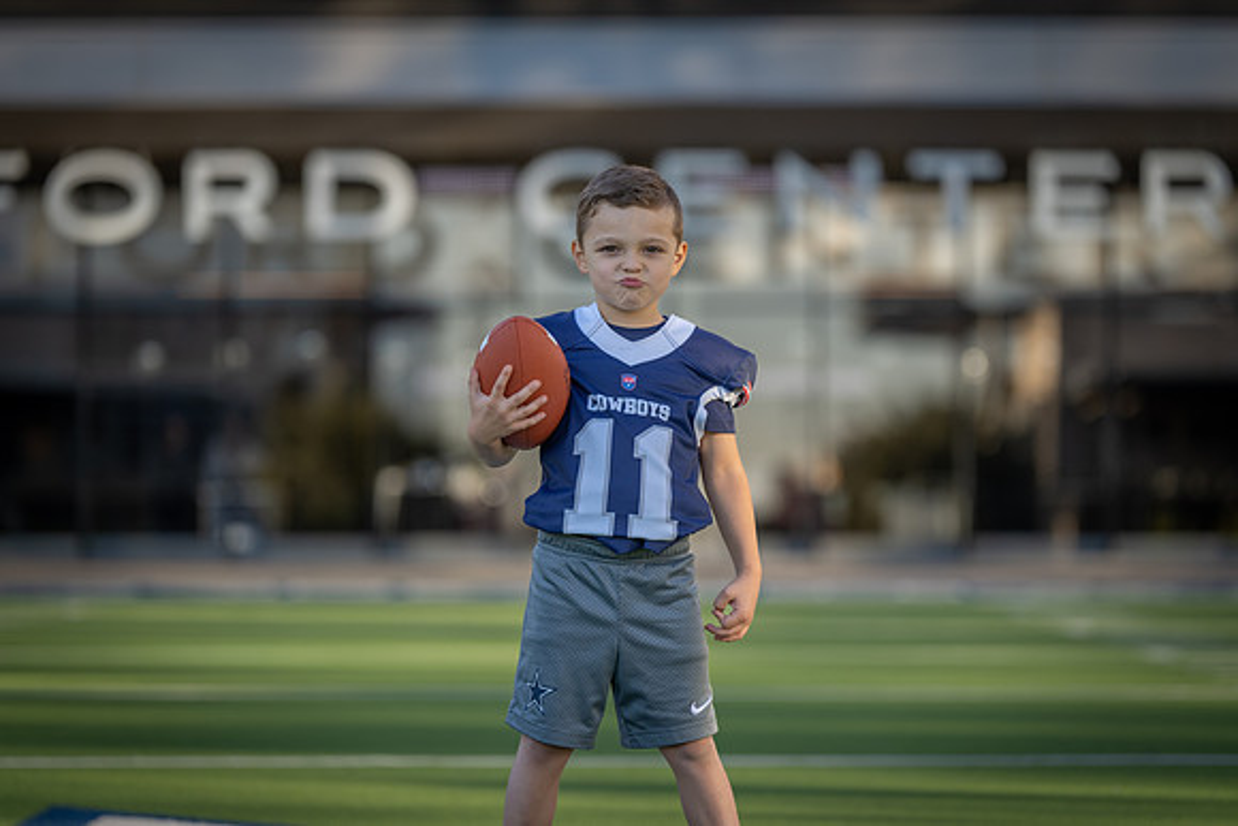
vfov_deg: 9.4
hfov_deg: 14.1
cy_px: 413
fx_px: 5019
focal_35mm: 146
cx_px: 619
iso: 100
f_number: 2.8
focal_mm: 142
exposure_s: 1/500
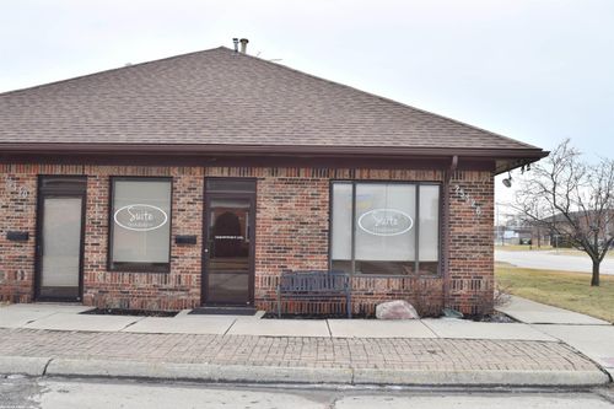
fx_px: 588
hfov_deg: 55.1
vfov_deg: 38.3
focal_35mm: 34
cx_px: 307
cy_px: 204
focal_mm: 23
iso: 100
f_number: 9
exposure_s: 1/200
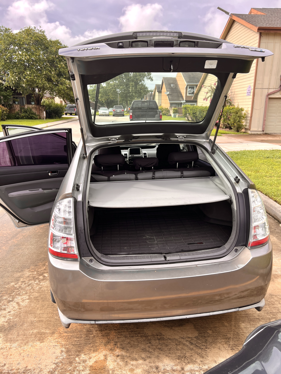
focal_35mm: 26
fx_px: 281
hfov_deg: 53.1
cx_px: 140
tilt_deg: -16.3
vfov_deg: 67.3
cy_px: 187
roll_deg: -0.3
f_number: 1.5
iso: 50
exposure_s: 1/1311
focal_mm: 5.7
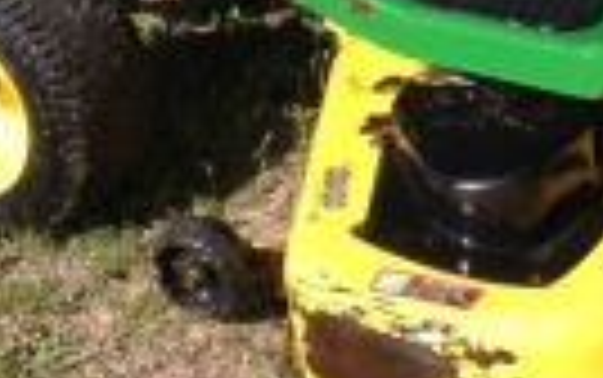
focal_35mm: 177
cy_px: -230
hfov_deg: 11.7
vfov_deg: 7.3
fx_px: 2911
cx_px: 612
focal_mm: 4.28
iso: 50
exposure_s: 1/1062
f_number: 2.4
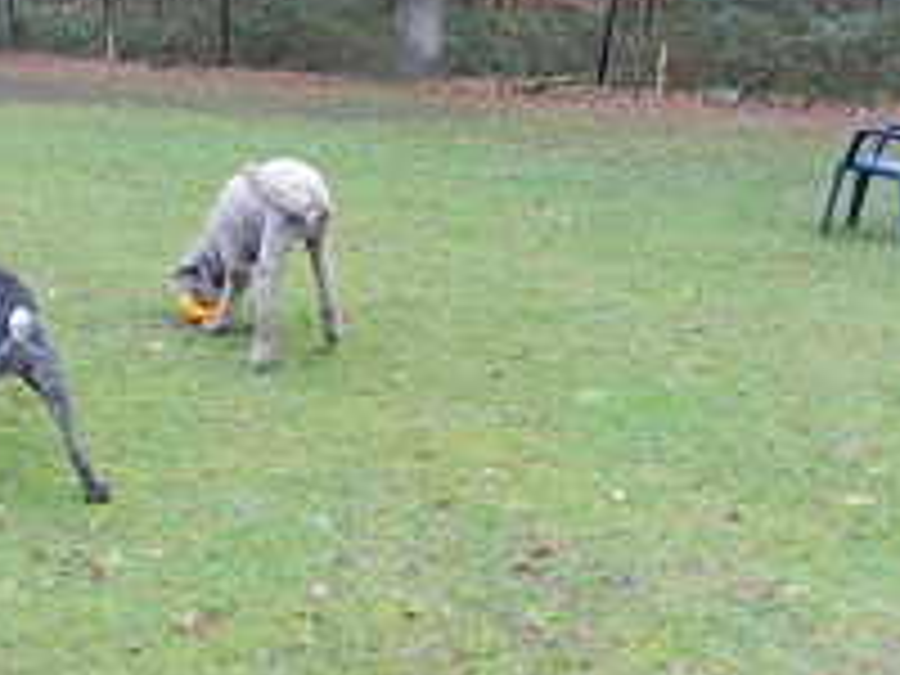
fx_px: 1196
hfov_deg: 39.8
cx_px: 198
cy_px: 423
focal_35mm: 46
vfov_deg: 31.4
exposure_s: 1/25
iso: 400
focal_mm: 4
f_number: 3.4
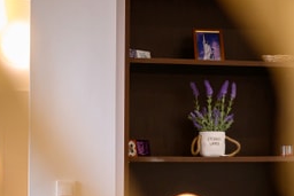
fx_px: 752
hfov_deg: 22.0
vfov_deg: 14.9
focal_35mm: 92
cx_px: 211
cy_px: 128
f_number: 1.4
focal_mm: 35
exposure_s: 1/125
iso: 800
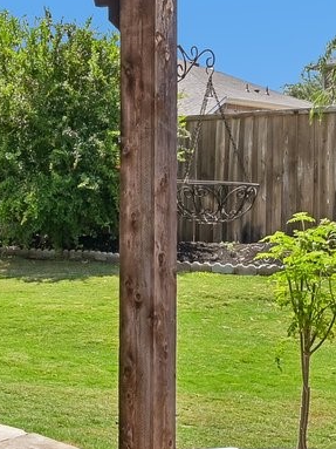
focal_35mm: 72
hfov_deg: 18.3
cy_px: 178
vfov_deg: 27.0
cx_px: -160
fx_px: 932
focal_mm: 14
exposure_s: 1/250
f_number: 9
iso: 250
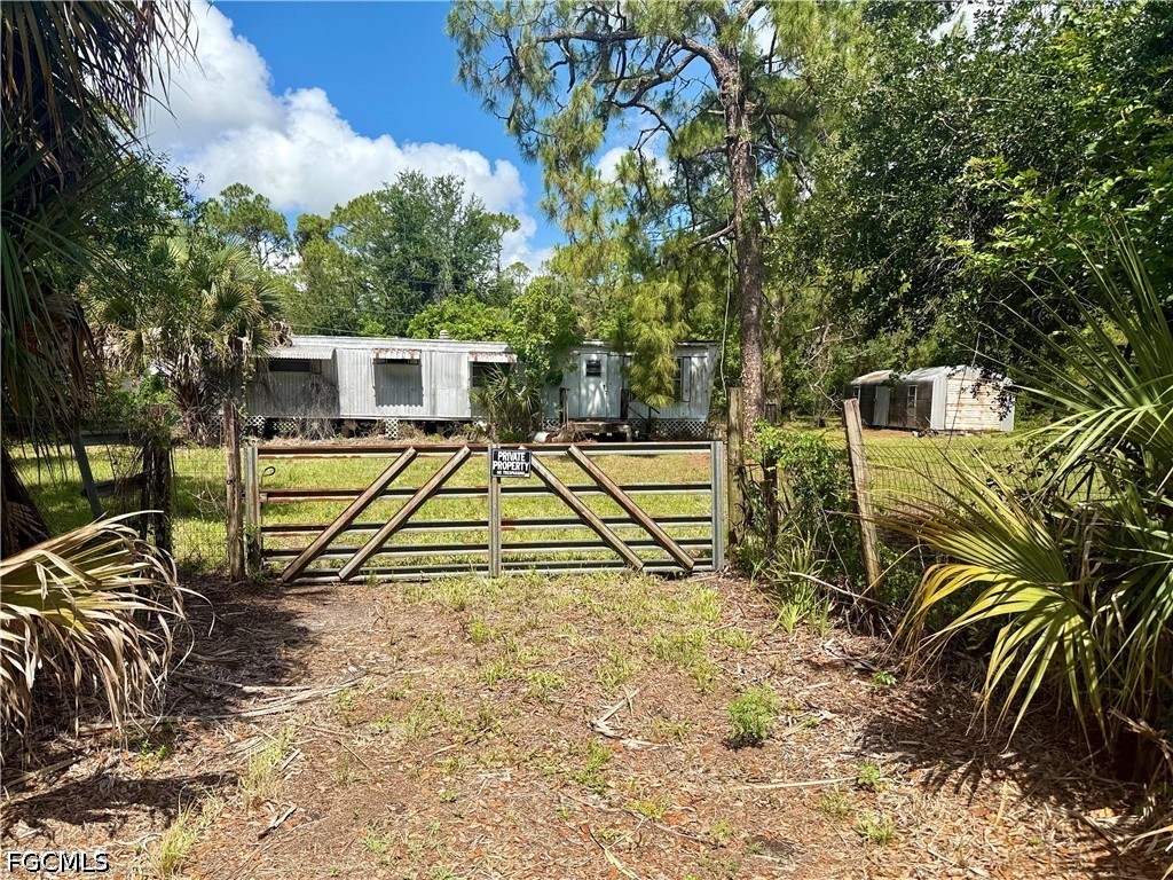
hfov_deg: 71.6
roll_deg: -0.1
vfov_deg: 56.8
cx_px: 586
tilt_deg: -1.9
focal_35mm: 24
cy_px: 440
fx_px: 813
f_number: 1.78
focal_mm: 6.76
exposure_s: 1/4167
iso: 80
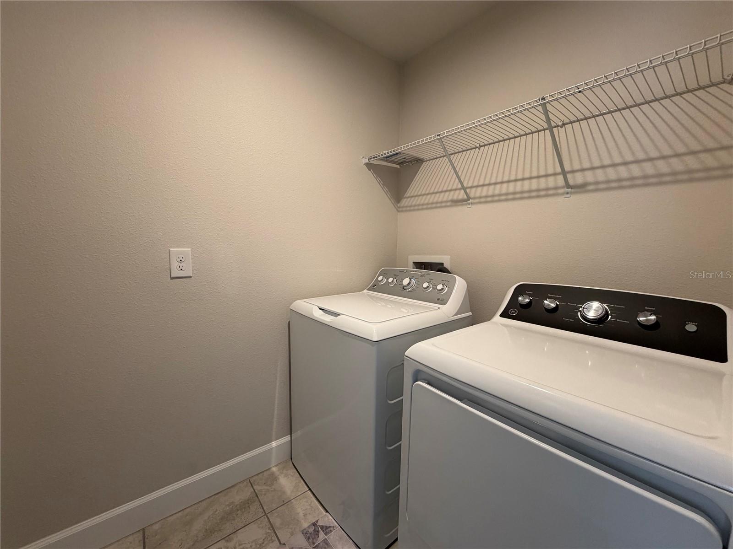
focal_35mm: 14
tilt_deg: -7.3
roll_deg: -0.8
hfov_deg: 102.1
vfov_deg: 85.7
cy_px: 274
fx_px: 296
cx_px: 366
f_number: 2.2
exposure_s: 1/60
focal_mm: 2.22
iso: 160
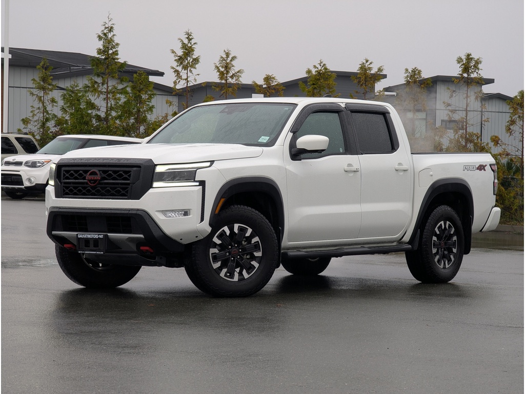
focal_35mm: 106
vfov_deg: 14.0
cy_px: 197
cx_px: 262
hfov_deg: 18.5
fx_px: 1608
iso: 30
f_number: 3.5
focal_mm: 19
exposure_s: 1/75.6
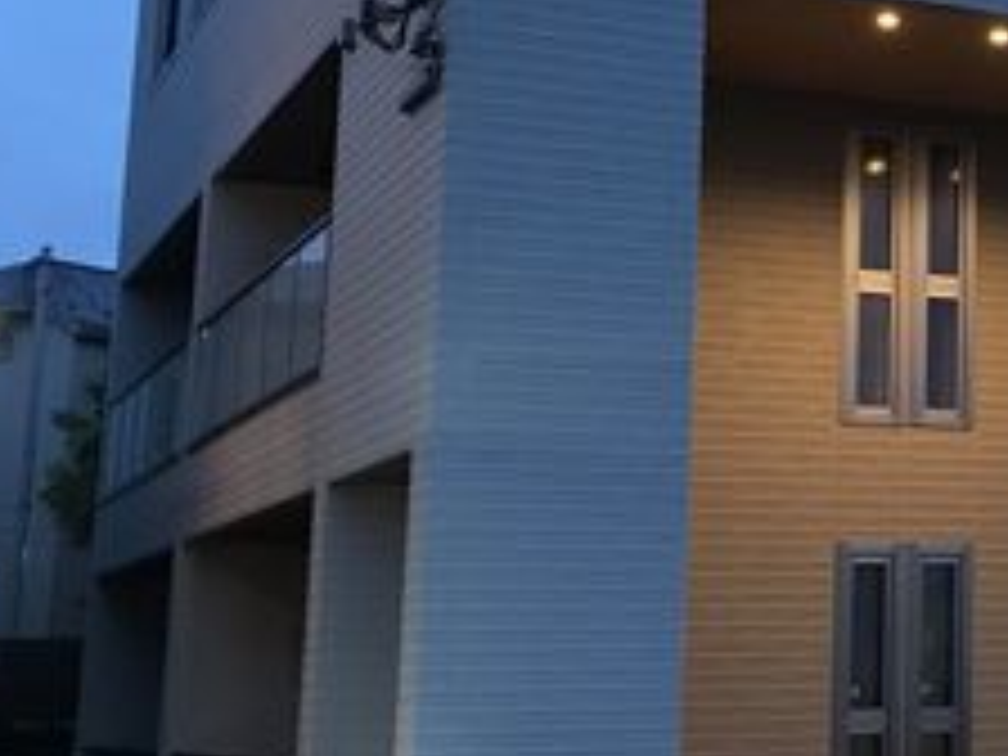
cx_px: 1238
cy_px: 198
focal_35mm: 80
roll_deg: +1.3
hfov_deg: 22.4
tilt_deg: +12.1
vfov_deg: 18.3
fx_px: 2330
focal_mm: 3.99
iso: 80
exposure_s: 1/7
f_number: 1.8
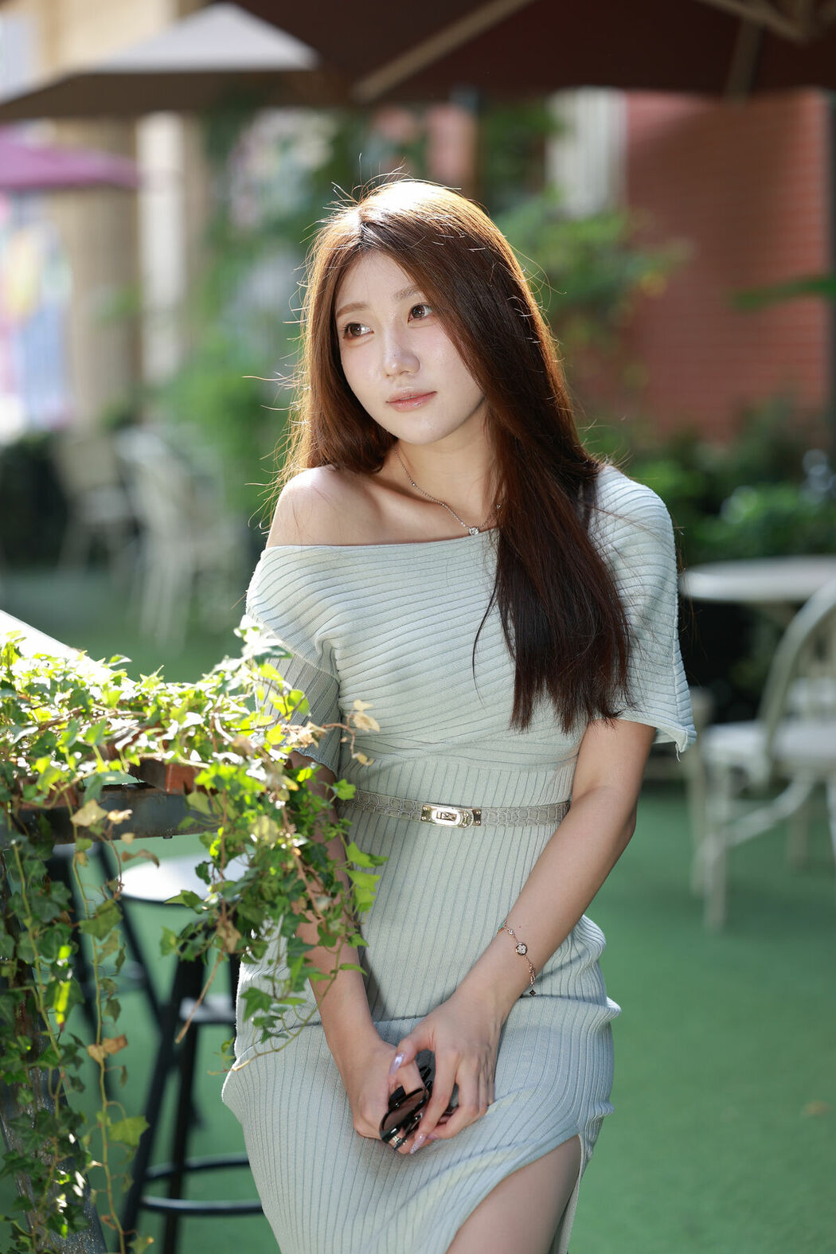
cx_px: 418
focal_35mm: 110
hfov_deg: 12.5
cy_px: 627
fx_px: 3831
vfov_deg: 18.6
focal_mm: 111
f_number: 2.8
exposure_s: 1/250
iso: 125
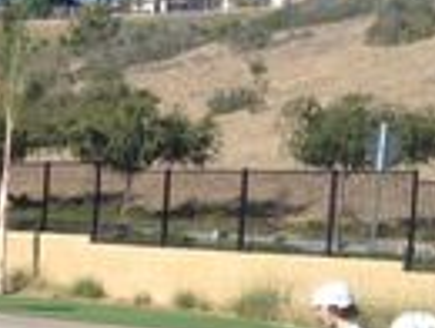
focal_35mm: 129
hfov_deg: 14.2
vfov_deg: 11.4
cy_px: 308
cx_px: -241
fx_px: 1624
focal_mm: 4.28
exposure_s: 1/1346
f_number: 2.4
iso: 50
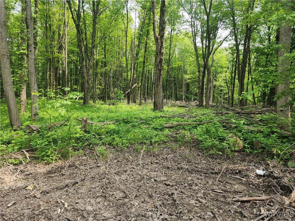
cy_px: 110
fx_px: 196
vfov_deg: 58.9
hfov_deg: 73.9
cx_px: 148
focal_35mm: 23
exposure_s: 1/247
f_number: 1.8
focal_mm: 6.4
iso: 12
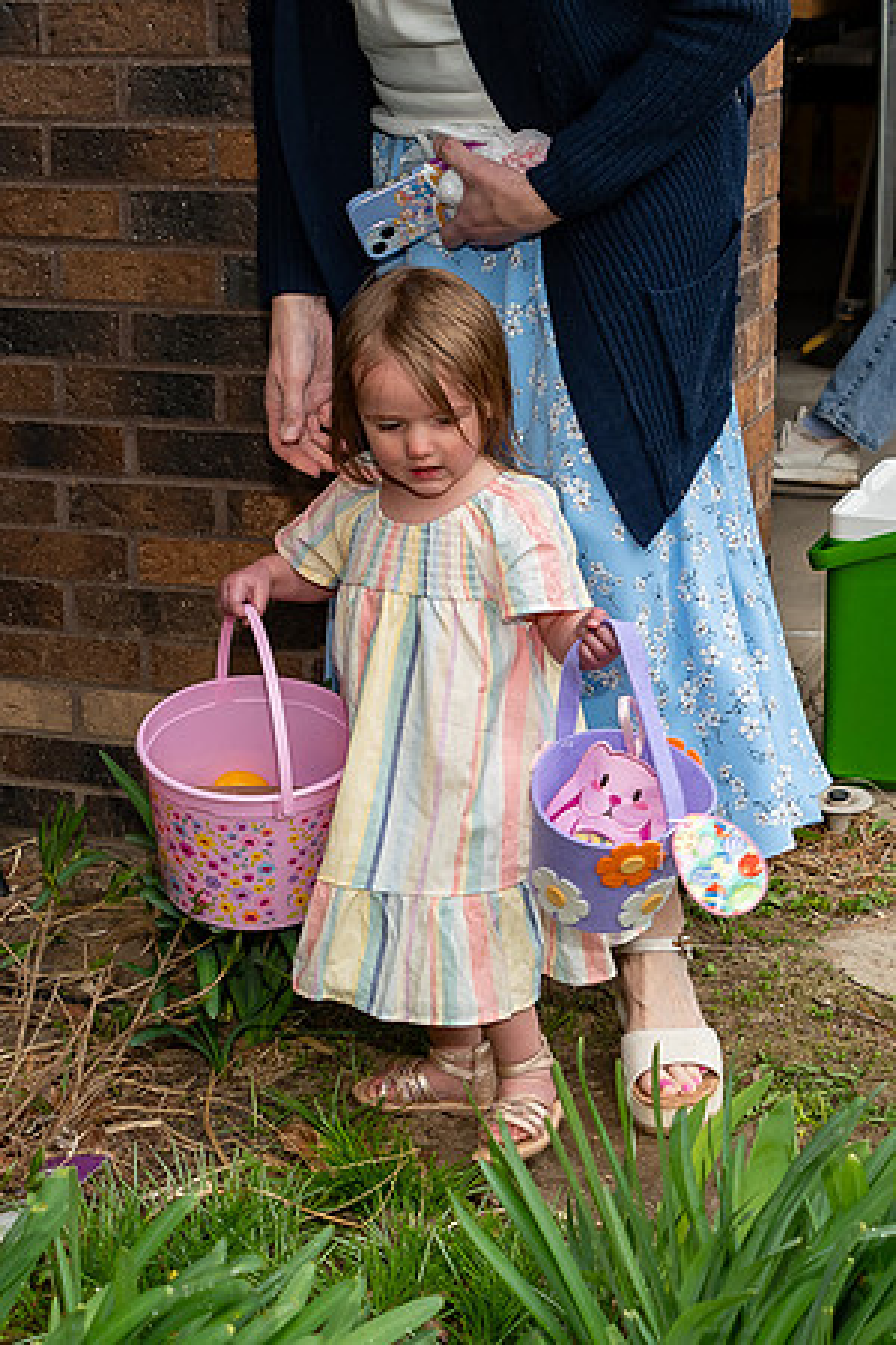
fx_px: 2612
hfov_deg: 19.5
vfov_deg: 28.8
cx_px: 405
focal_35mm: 70
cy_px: 724
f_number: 4
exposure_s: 1/200
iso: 250
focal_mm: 26
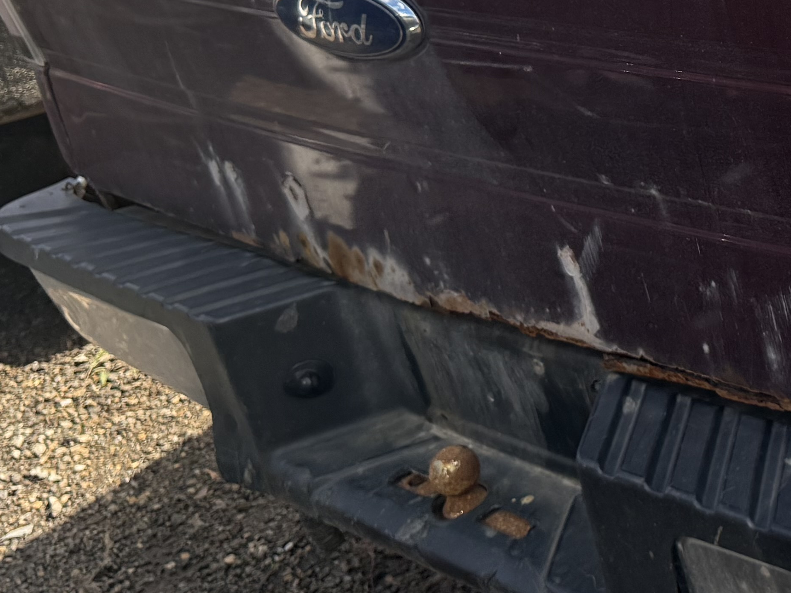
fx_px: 1691
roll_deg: +12.6
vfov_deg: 18.8
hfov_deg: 24.0
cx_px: 944
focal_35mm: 74
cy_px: -125
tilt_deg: -14.8
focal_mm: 6.76
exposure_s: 1/2053
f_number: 1.78
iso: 100
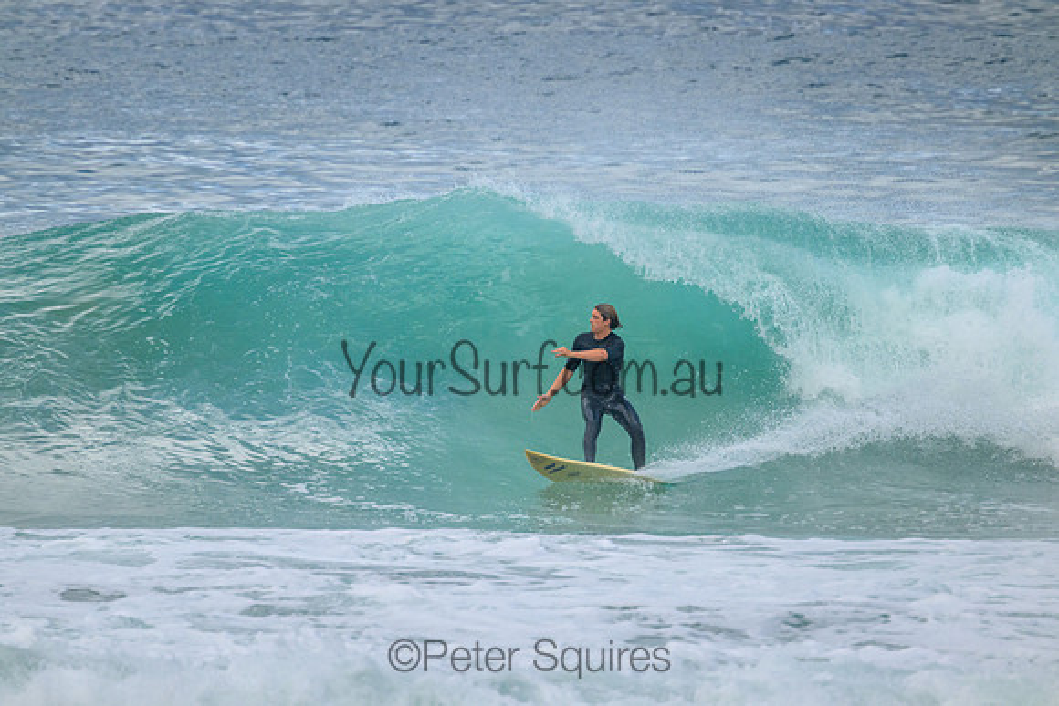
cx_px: 530
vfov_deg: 1.7
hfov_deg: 2.6
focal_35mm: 800
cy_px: 353
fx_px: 23538
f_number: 11
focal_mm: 800
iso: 1250
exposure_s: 1/2000
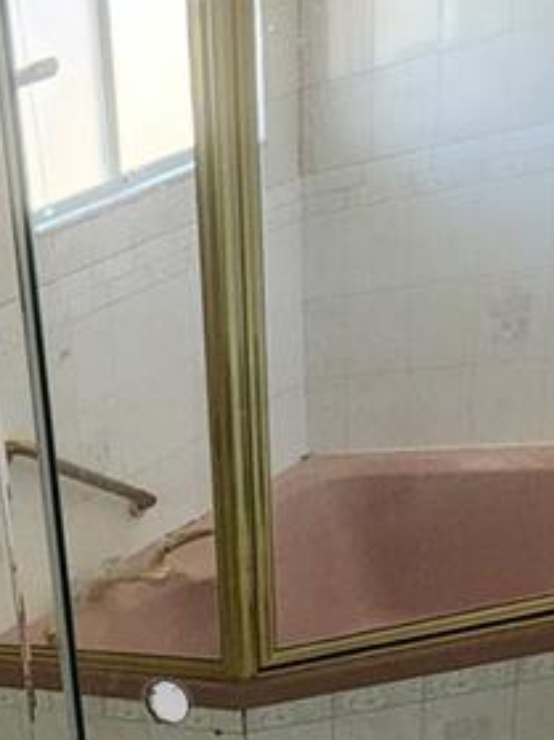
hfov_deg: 18.8
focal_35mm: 56
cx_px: -490
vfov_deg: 28.9
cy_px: 928
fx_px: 1196
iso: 250
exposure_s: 1/60
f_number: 2.2
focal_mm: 2.2
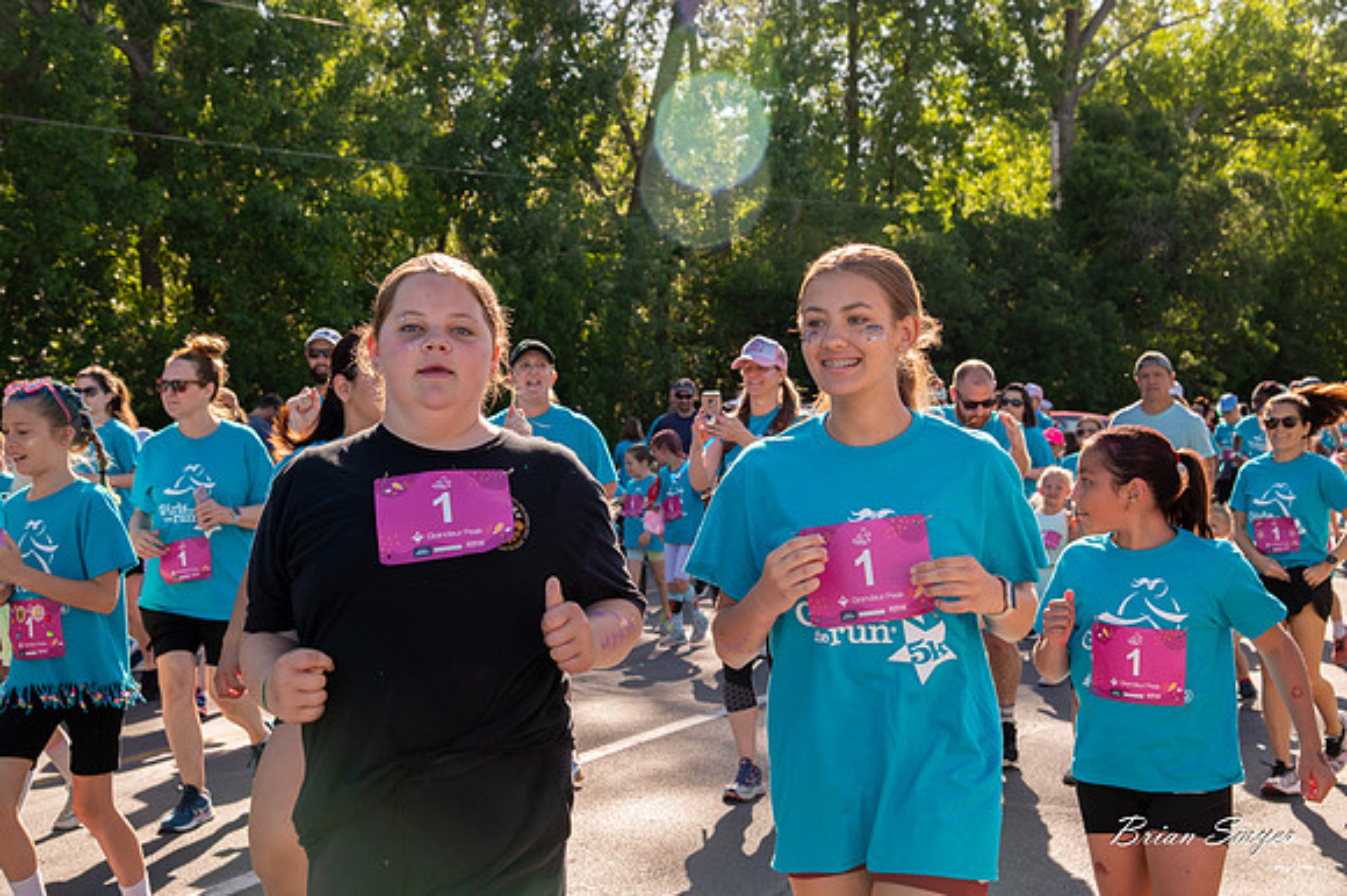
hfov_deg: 34.5
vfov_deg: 23.4
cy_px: 448
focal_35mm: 58
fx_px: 2169
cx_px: 674
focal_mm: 58
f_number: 8
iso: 800
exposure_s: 1/1000
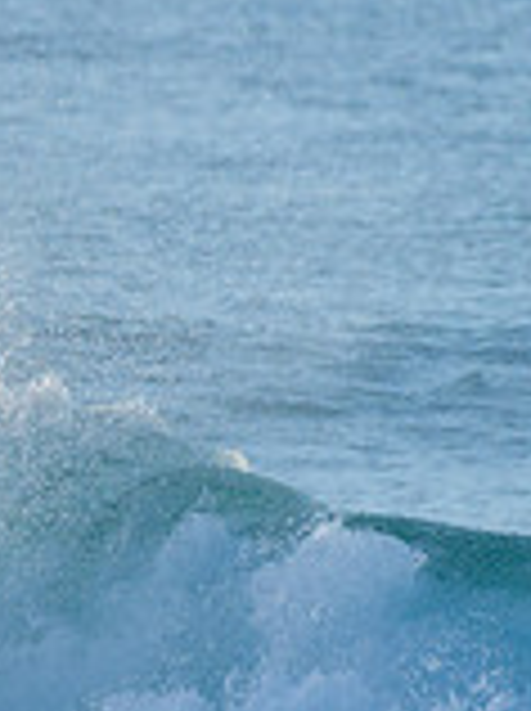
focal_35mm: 1766
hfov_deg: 0.8
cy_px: 502
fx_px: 36218
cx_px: -558
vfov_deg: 1.1
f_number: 5.6
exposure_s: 1/2000
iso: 280
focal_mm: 500
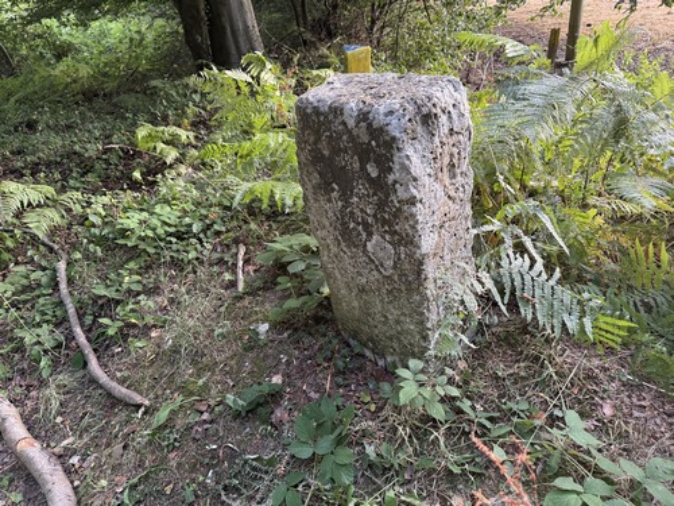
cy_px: 253
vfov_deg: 56.8
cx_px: 337
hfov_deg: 71.6
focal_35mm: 24
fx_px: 467
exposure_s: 1/108
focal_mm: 6.76
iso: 200
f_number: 1.78
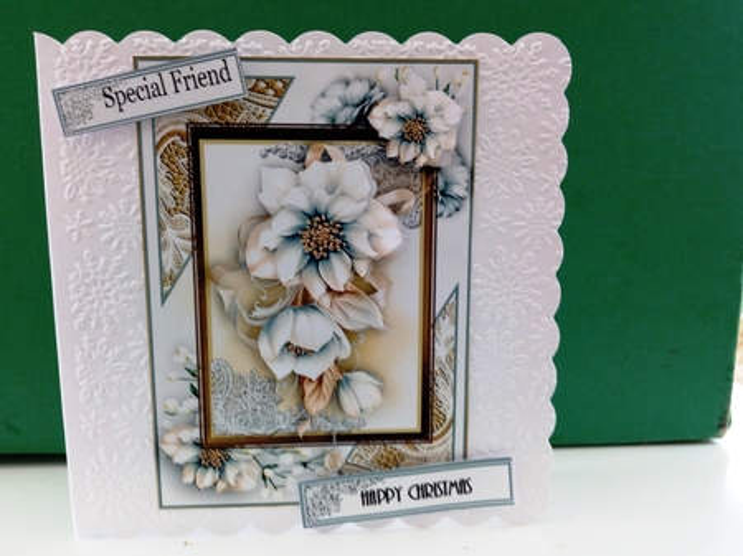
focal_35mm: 27
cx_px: 372
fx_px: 579
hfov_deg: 65.4
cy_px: 278
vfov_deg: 51.3
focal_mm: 3.5
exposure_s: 1/33.3
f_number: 2
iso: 333
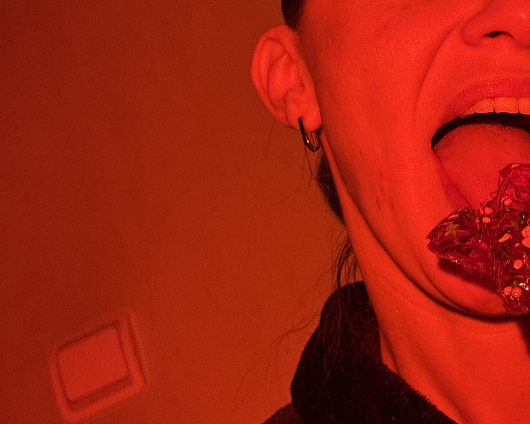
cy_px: 162
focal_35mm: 83
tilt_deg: +27.2
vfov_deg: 18.5
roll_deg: +16.2
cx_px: 387
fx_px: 1302
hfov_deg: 22.8
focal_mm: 5.96
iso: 160
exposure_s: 1/40
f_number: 1.6
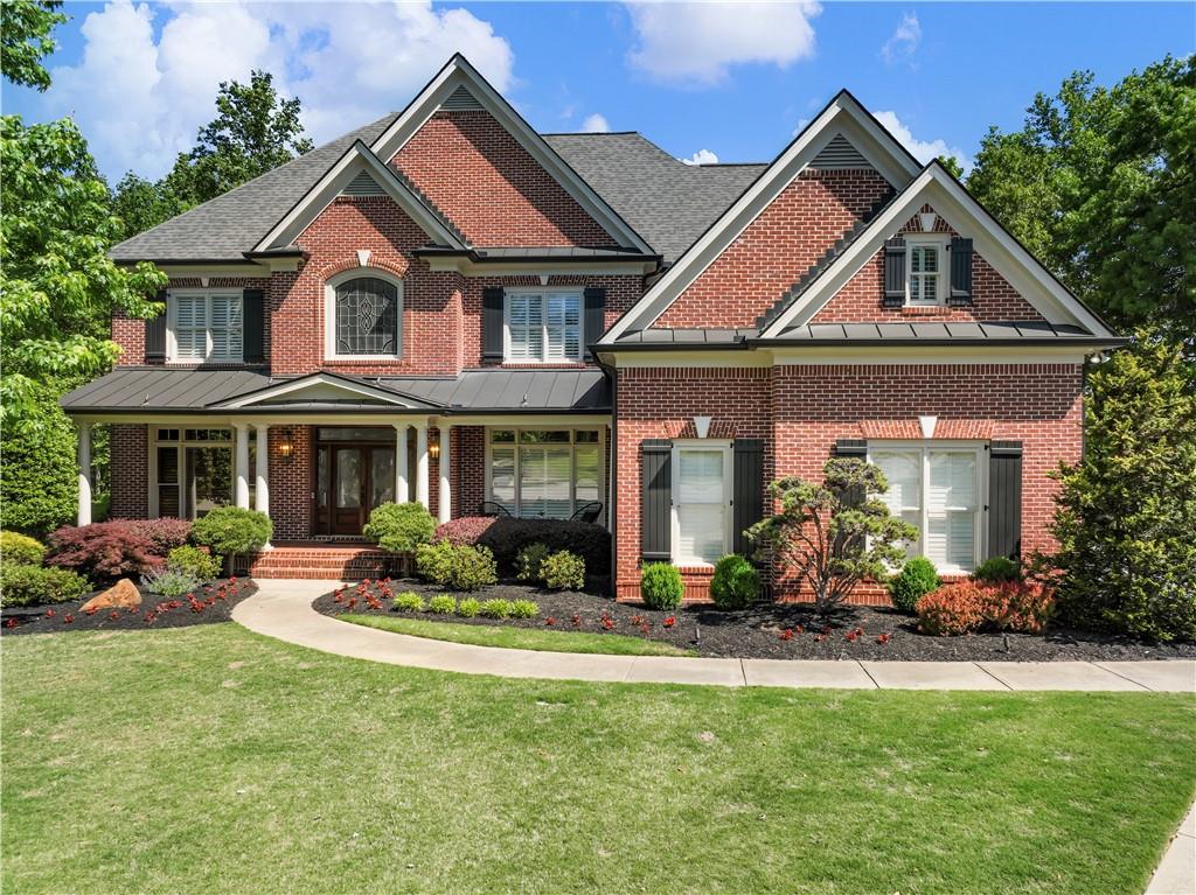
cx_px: 598
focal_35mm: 24
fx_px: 829
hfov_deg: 71.6
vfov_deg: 56.8
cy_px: 448
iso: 100
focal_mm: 12.29
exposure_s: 1/500
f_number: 6.3
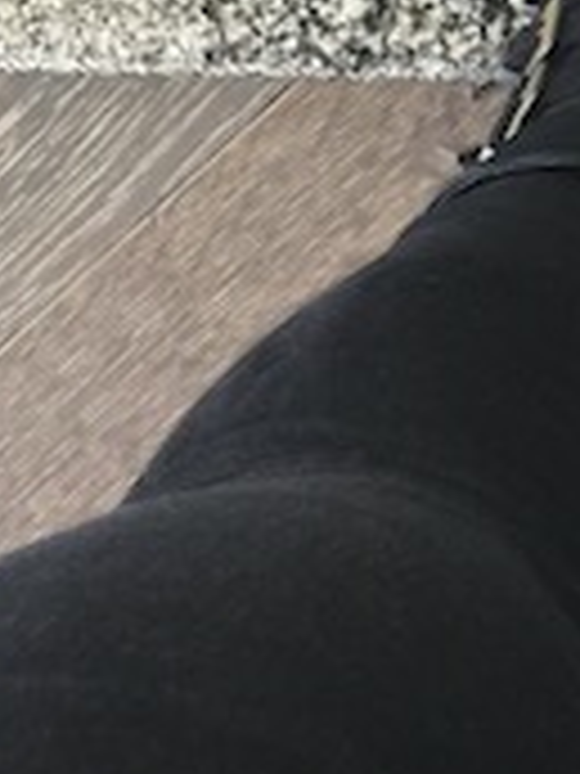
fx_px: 3418
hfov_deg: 9.2
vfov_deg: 12.7
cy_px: -70
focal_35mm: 153
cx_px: 1115
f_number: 2.2
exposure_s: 1/30
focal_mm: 4.15
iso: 32
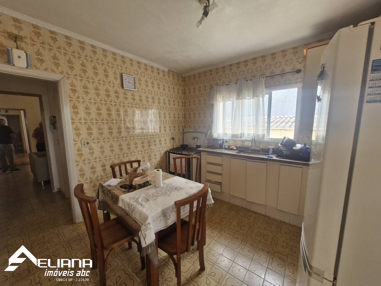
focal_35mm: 13
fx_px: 143
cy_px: 143
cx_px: 190
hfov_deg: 106.2
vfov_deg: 89.9
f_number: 2.2
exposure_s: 1/60
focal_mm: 1.74
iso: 64
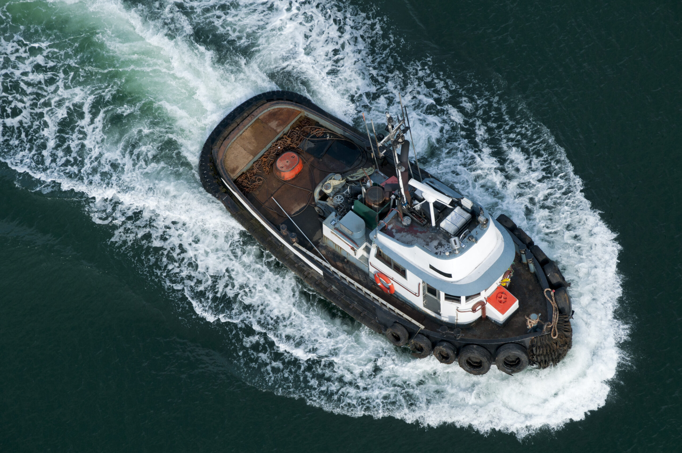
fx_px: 2412
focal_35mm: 128
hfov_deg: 16.1
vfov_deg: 10.7
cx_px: 341
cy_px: 226
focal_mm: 85
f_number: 8
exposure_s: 1/500
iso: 200
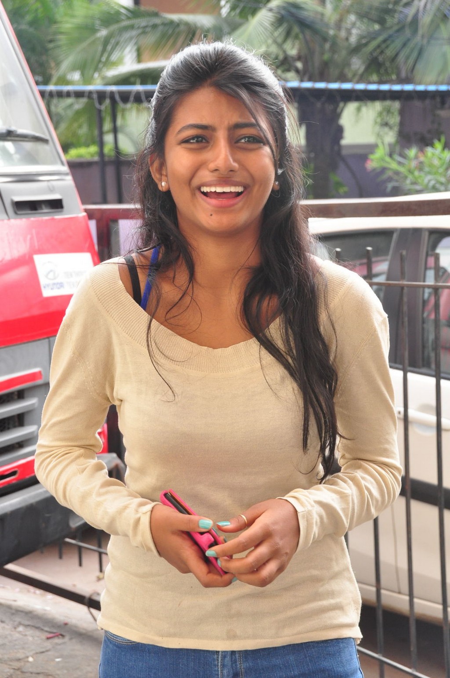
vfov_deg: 29.3
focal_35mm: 69
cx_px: 225
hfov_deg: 19.7
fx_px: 1298
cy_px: 339
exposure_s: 1/125
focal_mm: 46
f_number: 9
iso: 800
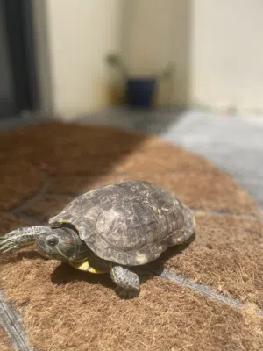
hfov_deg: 53.1
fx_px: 263
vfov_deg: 67.3
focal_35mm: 26
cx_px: 132
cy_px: 176
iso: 50
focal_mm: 4.2
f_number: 1.6
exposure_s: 1/4132
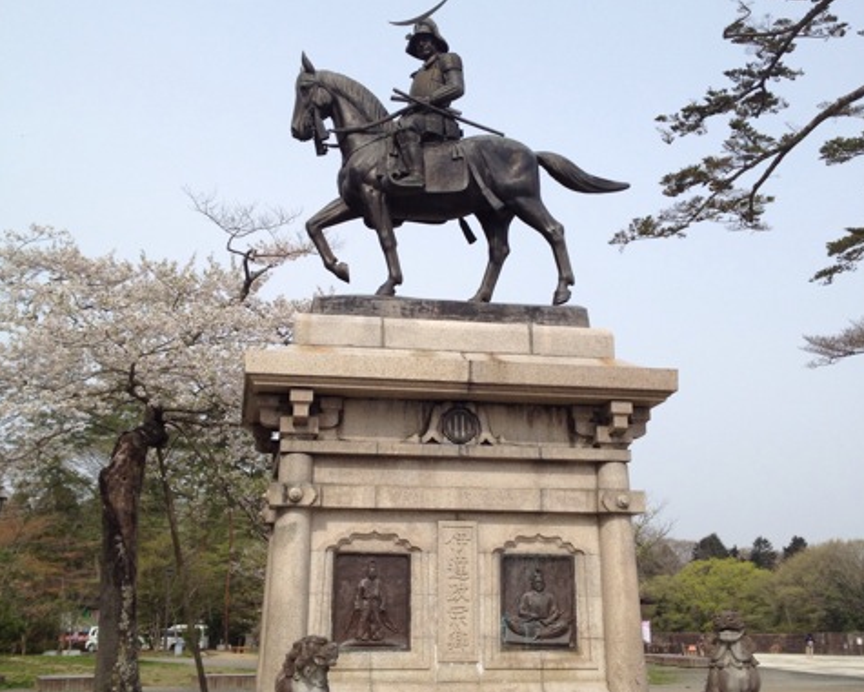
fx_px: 1176
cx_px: 433
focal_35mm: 46
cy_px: 371
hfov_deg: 40.3
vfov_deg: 32.7
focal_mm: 4.28
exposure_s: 1/1727
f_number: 2.4
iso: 64
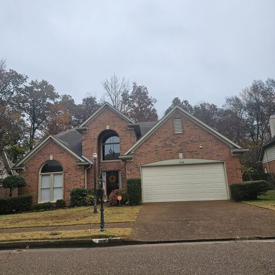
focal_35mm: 28
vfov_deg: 57.3
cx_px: 136
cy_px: 128
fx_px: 252
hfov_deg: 57.3
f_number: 1.8
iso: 50
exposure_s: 1/719
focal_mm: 5.4
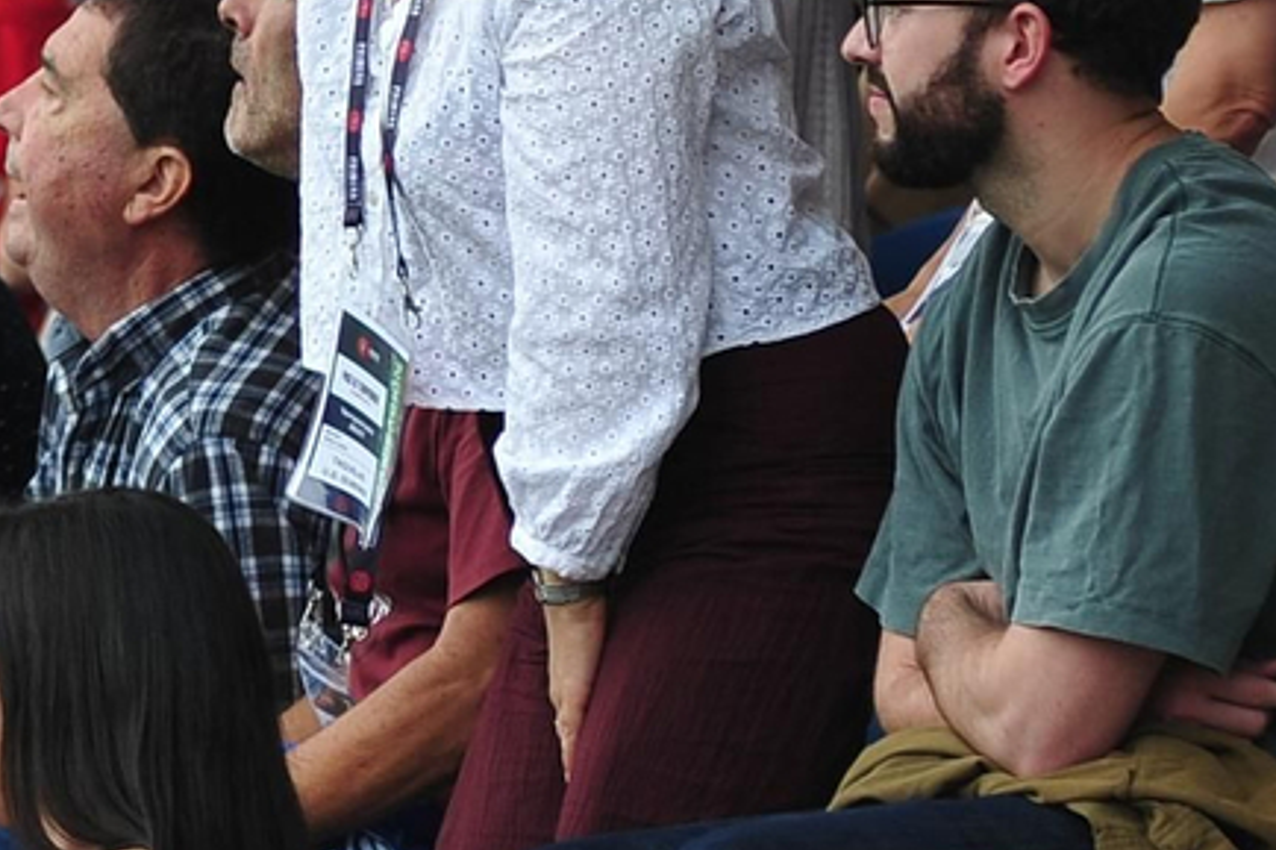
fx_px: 39149
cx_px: -823
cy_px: -254
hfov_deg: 1.9
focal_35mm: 1105
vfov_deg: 1.2
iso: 500
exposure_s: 1/1000
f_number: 3.5
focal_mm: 300
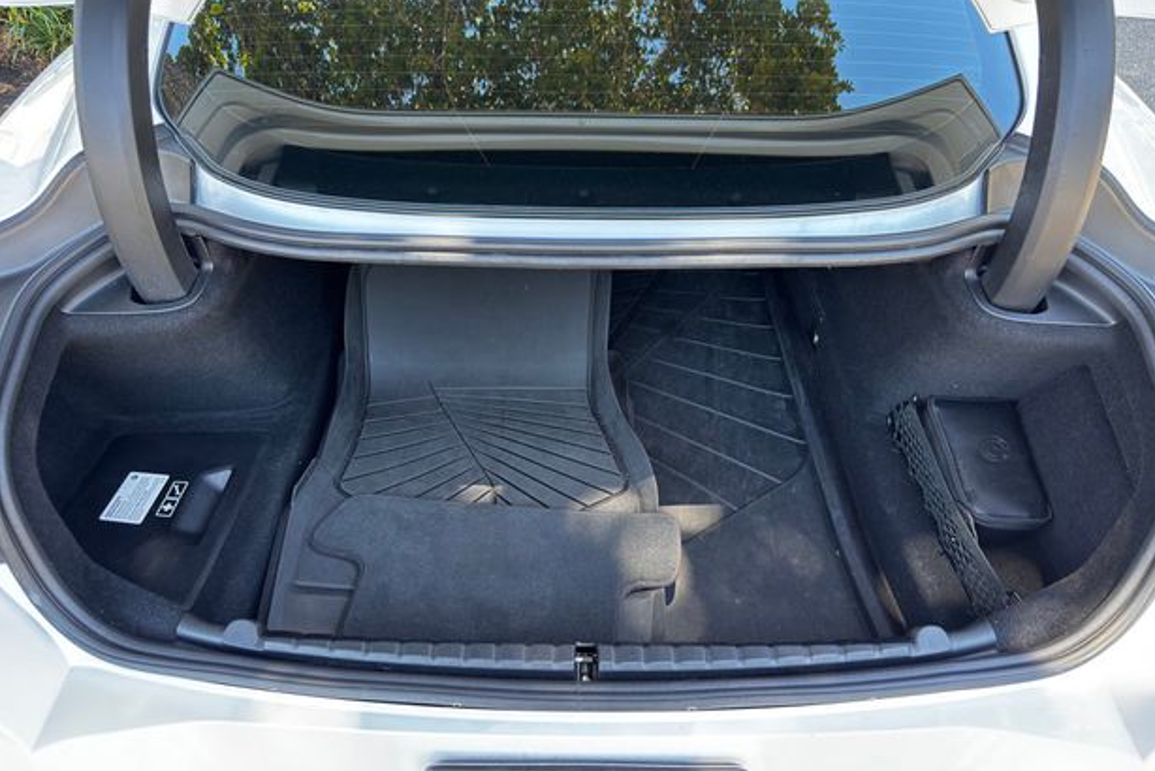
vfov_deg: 49.6
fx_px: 835
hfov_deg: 69.4
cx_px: 570
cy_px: 380
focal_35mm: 26
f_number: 1.78
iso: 125
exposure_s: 1/83
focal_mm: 6.76
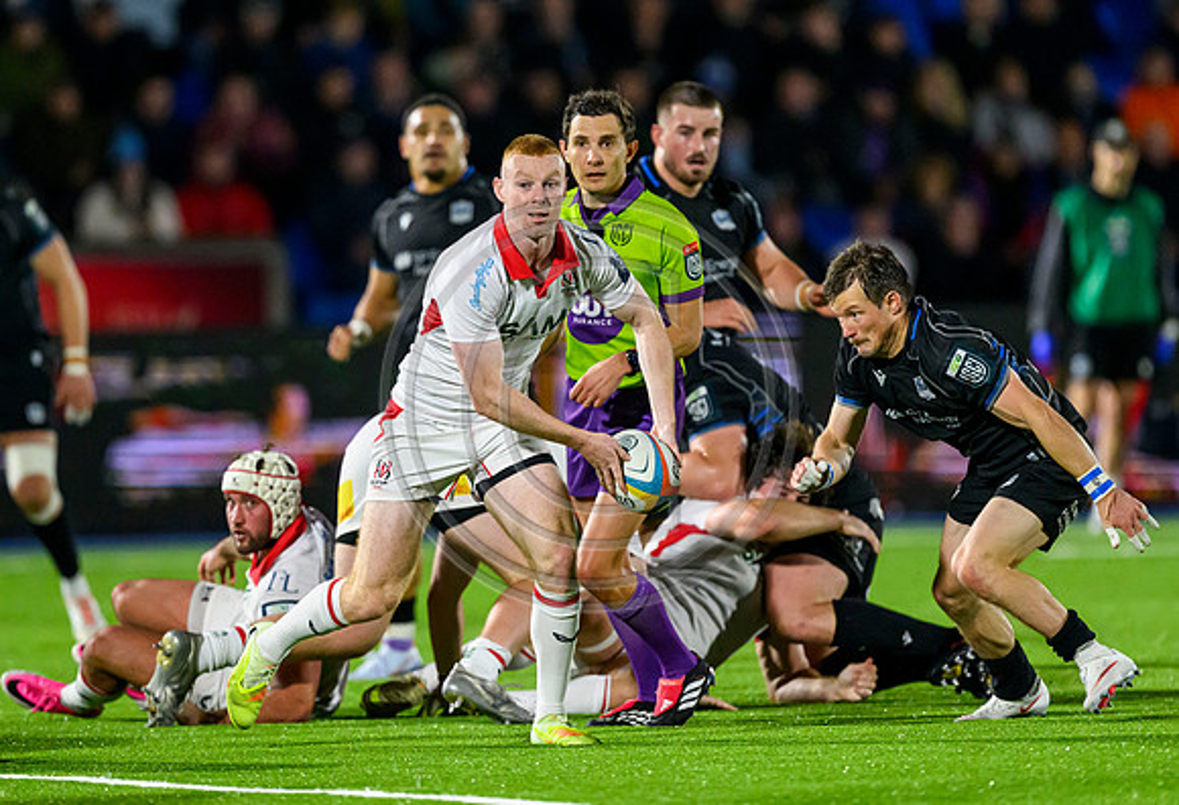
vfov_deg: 2.5
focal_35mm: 553
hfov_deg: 3.7
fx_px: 18244
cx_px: 509
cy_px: 311
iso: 8000
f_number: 3.2
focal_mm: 400
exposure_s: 1/2500
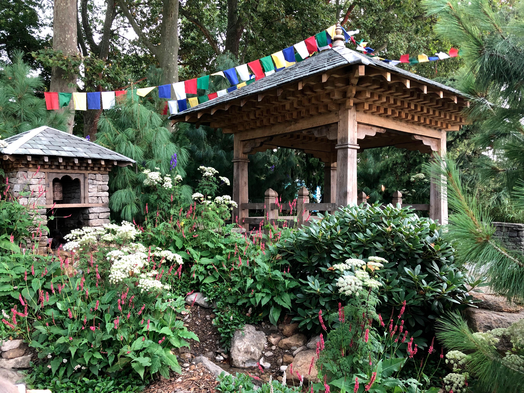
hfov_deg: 63.4
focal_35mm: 28
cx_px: 262
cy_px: 196
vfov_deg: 49.7
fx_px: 424
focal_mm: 4
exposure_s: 1/17
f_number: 1.8
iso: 40
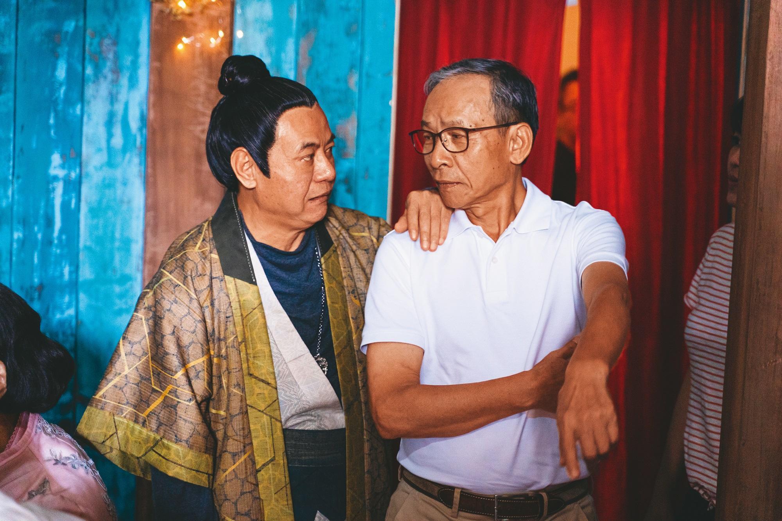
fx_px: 1629
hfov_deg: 27.0
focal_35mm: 75
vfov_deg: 18.2
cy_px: 260
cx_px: 391
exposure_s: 1/100
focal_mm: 75
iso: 4000
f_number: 2.8
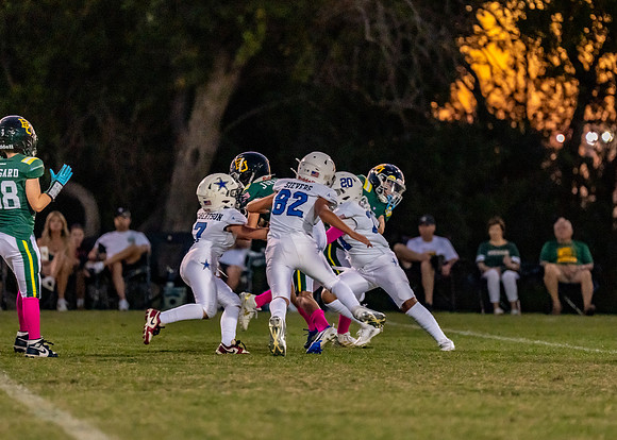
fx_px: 4929
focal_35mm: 281
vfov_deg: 5.1
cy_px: 198
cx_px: 310
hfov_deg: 7.2
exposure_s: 1/1000
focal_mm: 200
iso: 4000
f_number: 2.8
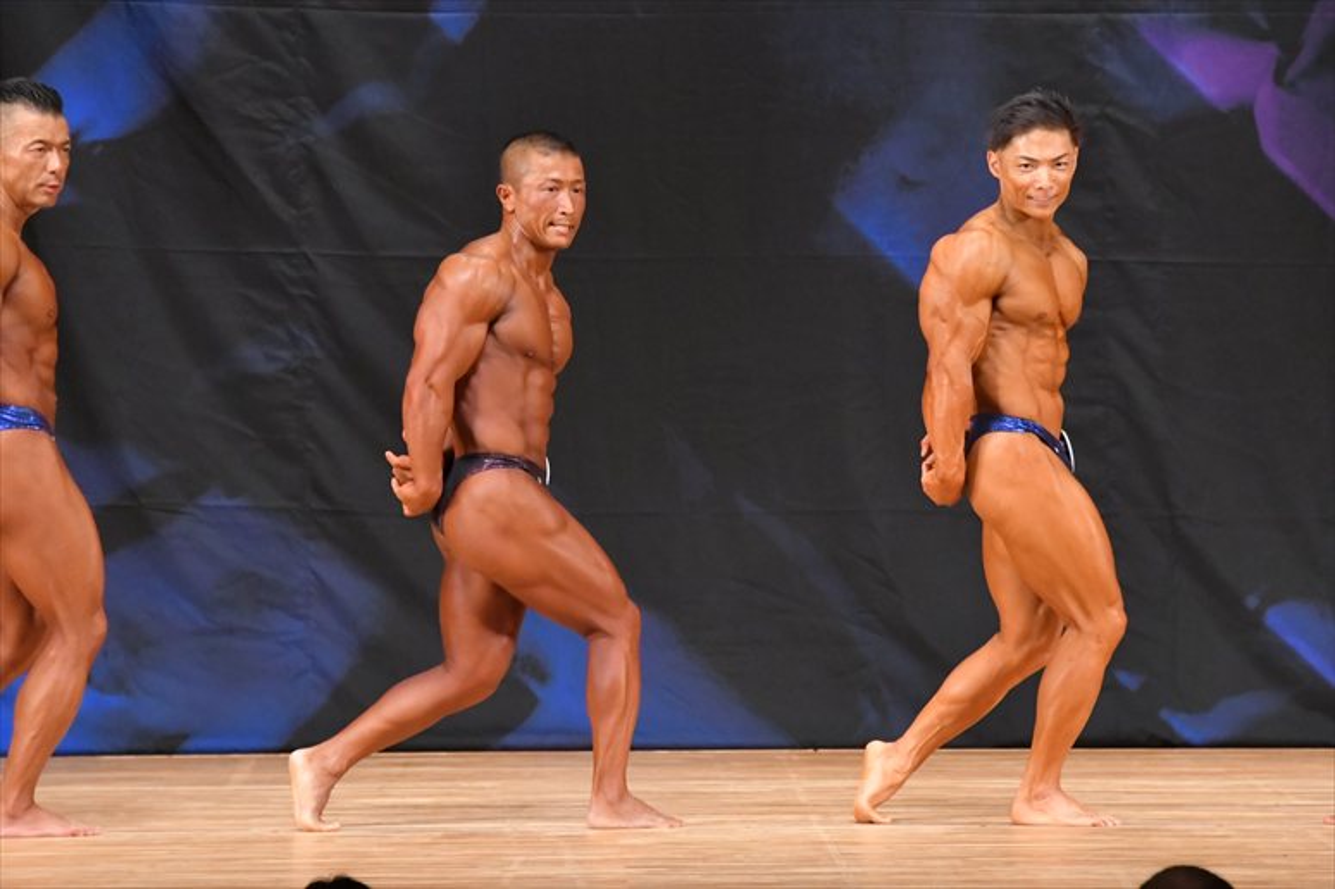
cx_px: 668
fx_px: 11120
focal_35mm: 300
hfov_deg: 6.9
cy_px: 444
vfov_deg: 4.6
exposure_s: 1/400
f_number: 5.6
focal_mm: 200
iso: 7200
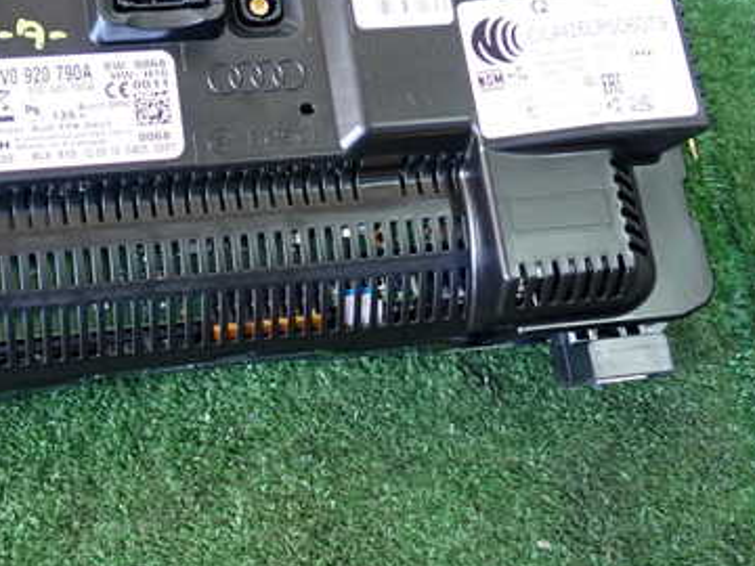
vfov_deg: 28.8
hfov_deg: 37.1
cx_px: 172
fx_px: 1091
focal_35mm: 50
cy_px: 174
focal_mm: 5.4
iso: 320
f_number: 2.3
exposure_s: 1/30
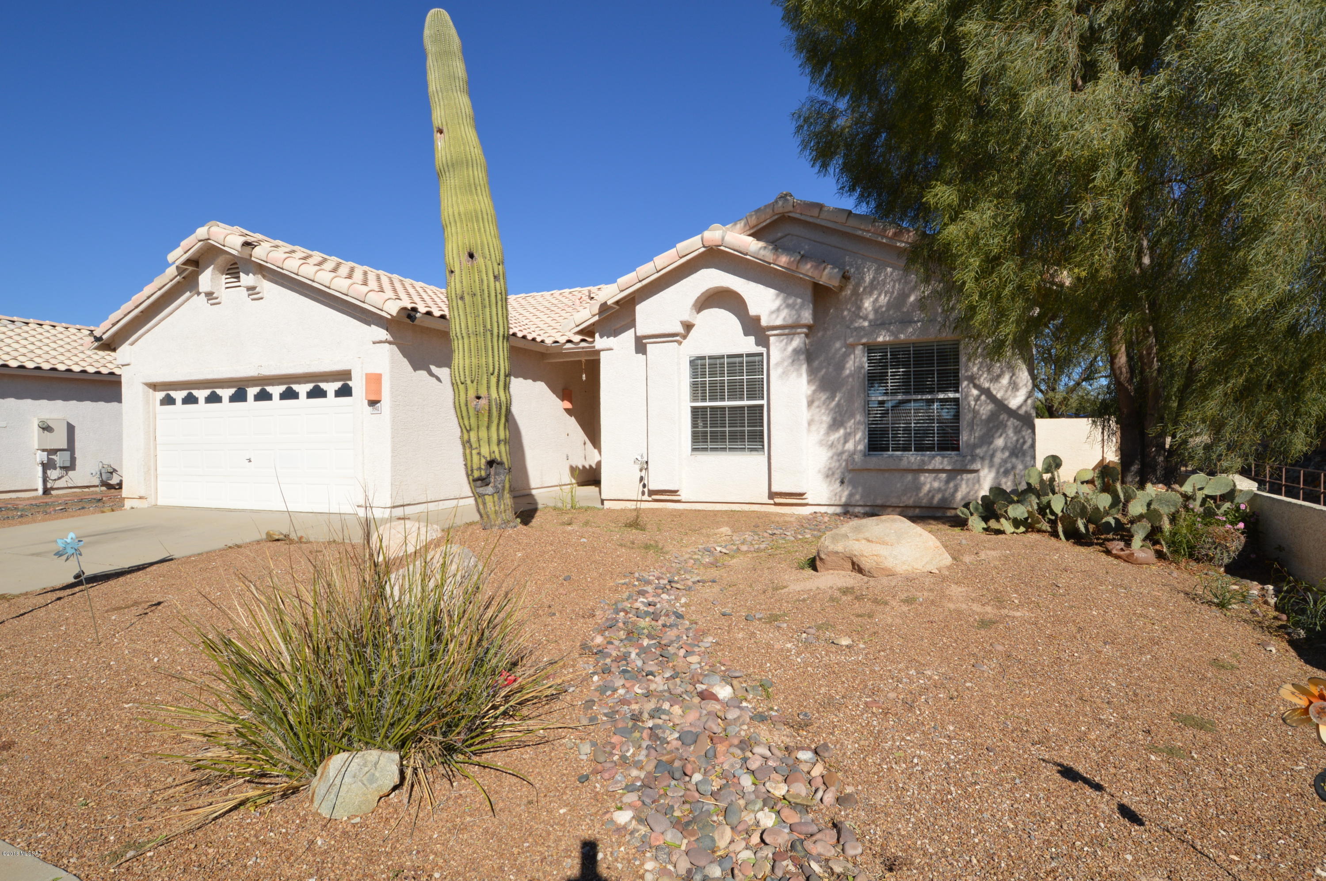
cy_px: 440
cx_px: 663
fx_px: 662
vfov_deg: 67.3
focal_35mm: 18
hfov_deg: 90.1
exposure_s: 1/200
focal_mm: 12
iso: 100
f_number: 11
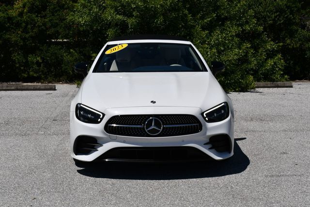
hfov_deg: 31.4
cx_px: 155
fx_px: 552
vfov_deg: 21.3
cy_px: 104
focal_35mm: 64
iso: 100
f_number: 10
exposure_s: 1/400
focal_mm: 32
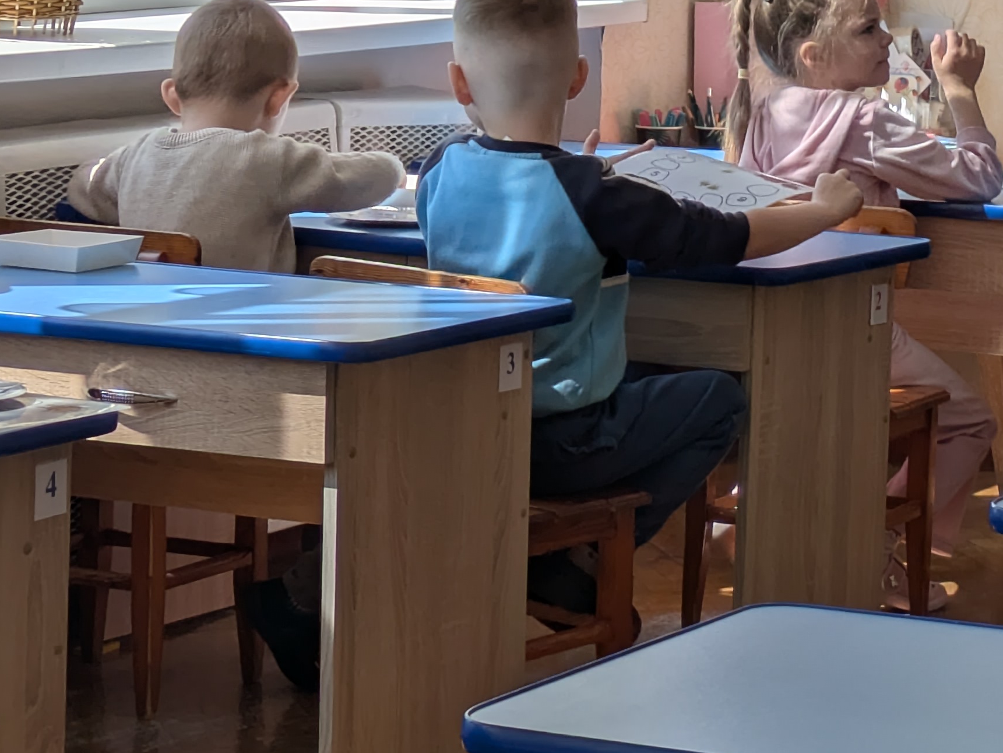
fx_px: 3971
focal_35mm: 137
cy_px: -49
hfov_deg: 14.0
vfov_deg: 10.7
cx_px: 1157
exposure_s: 1/847
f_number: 1.89
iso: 45
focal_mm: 5.43
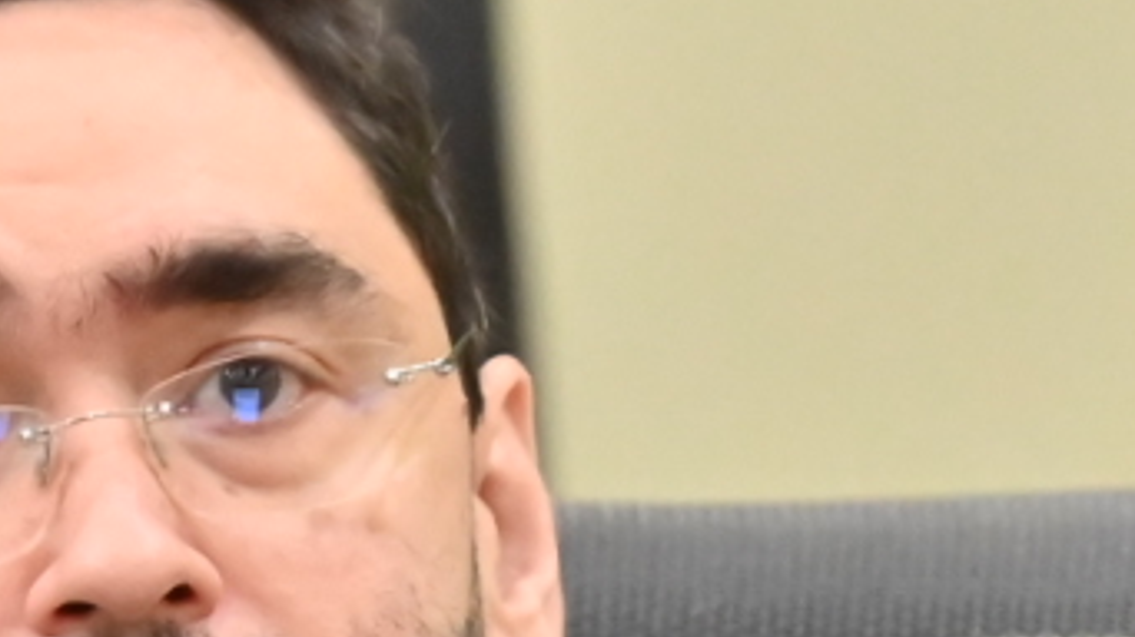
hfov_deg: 1.6
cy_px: 1503
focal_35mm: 1341
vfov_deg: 0.9
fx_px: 40339
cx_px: 435
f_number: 4.5
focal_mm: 180
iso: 3200
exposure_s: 1/200
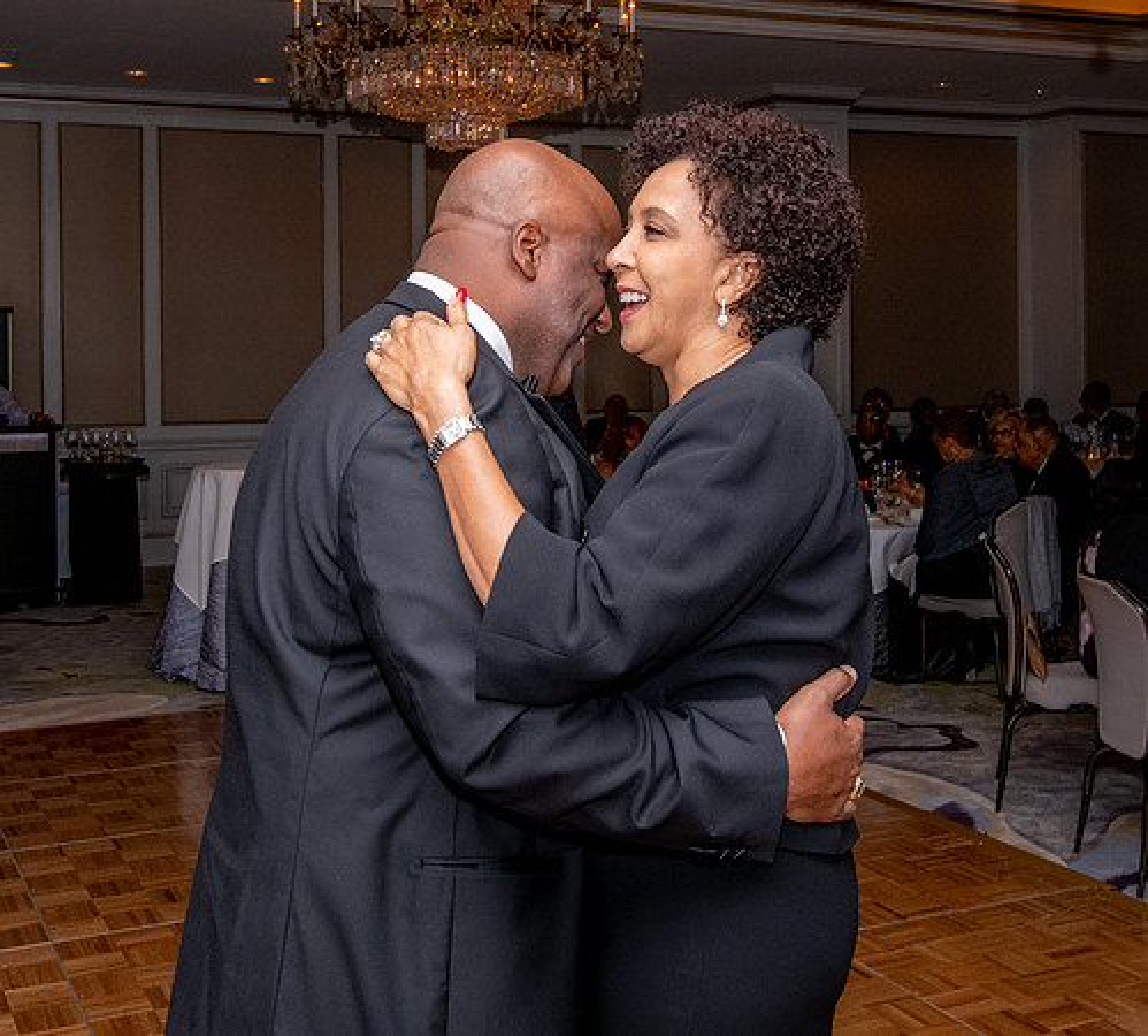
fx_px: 1688
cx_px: 567
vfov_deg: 33.8
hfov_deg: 37.6
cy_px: 355
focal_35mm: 47
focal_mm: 23
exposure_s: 1/125
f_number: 6.3
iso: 400
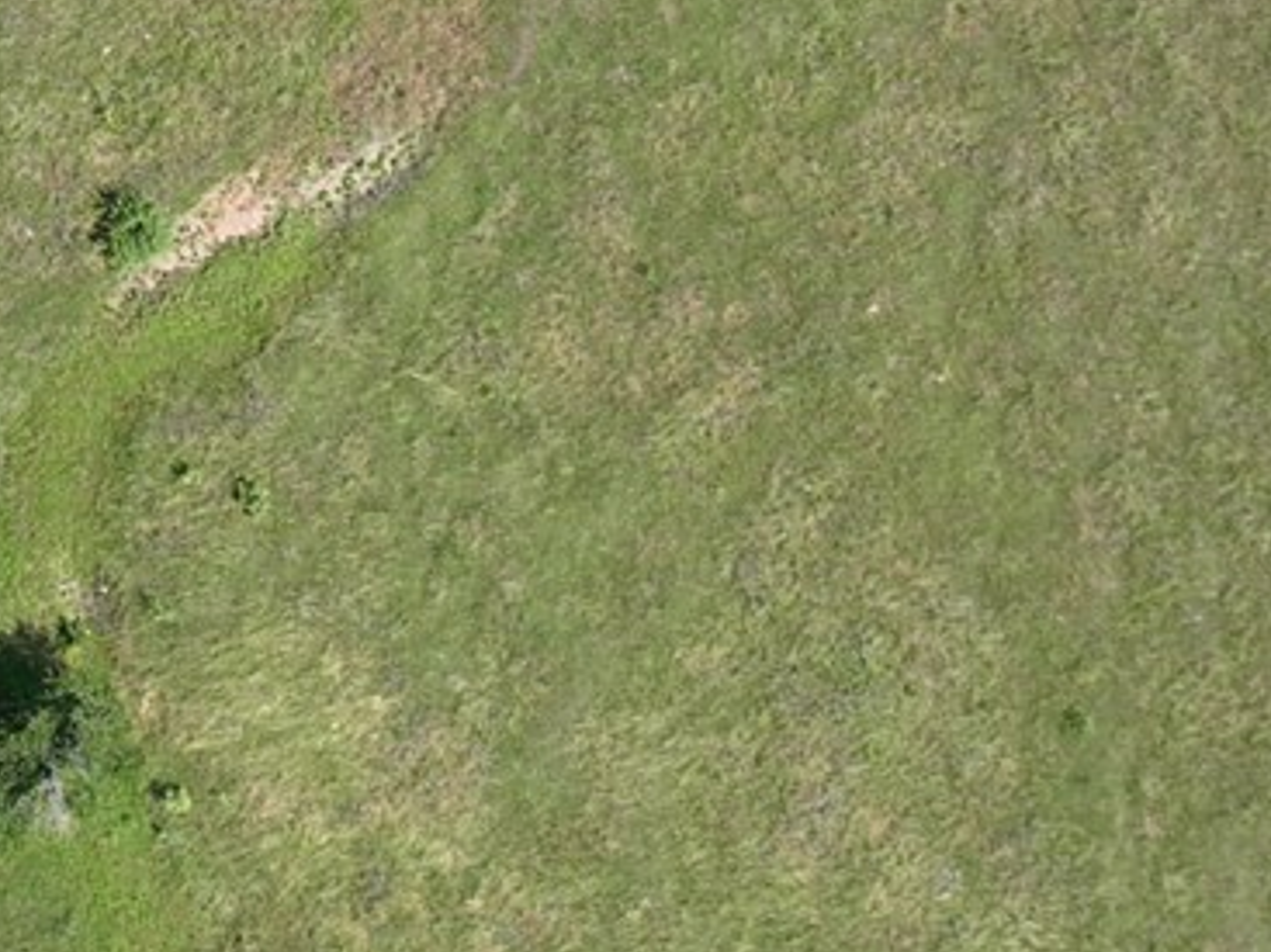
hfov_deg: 12.6
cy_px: -254
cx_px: -1401
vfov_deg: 10.8
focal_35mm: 134
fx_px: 4918
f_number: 2.8
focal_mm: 12.29
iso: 100
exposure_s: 1/2000
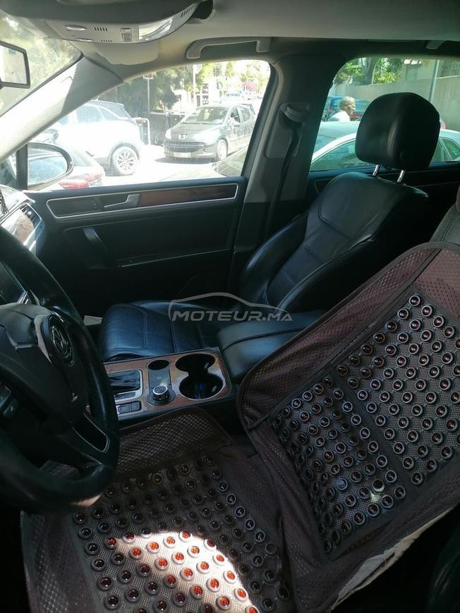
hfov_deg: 53.1
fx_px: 461
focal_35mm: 26
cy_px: 306
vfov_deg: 67.3
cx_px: 230
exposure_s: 1/100
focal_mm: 5.4
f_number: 1.8
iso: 50
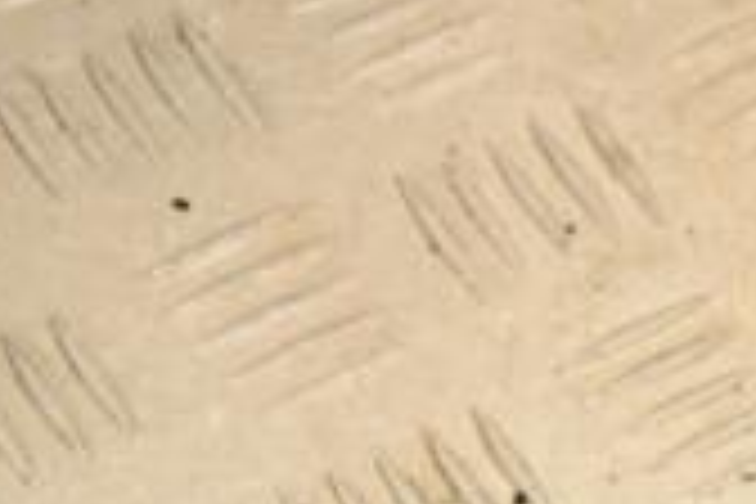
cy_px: 810
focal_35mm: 214
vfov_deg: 6.3
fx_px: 4494
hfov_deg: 9.2
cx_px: 1287
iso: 800
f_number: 7.1
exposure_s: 1/200
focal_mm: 40
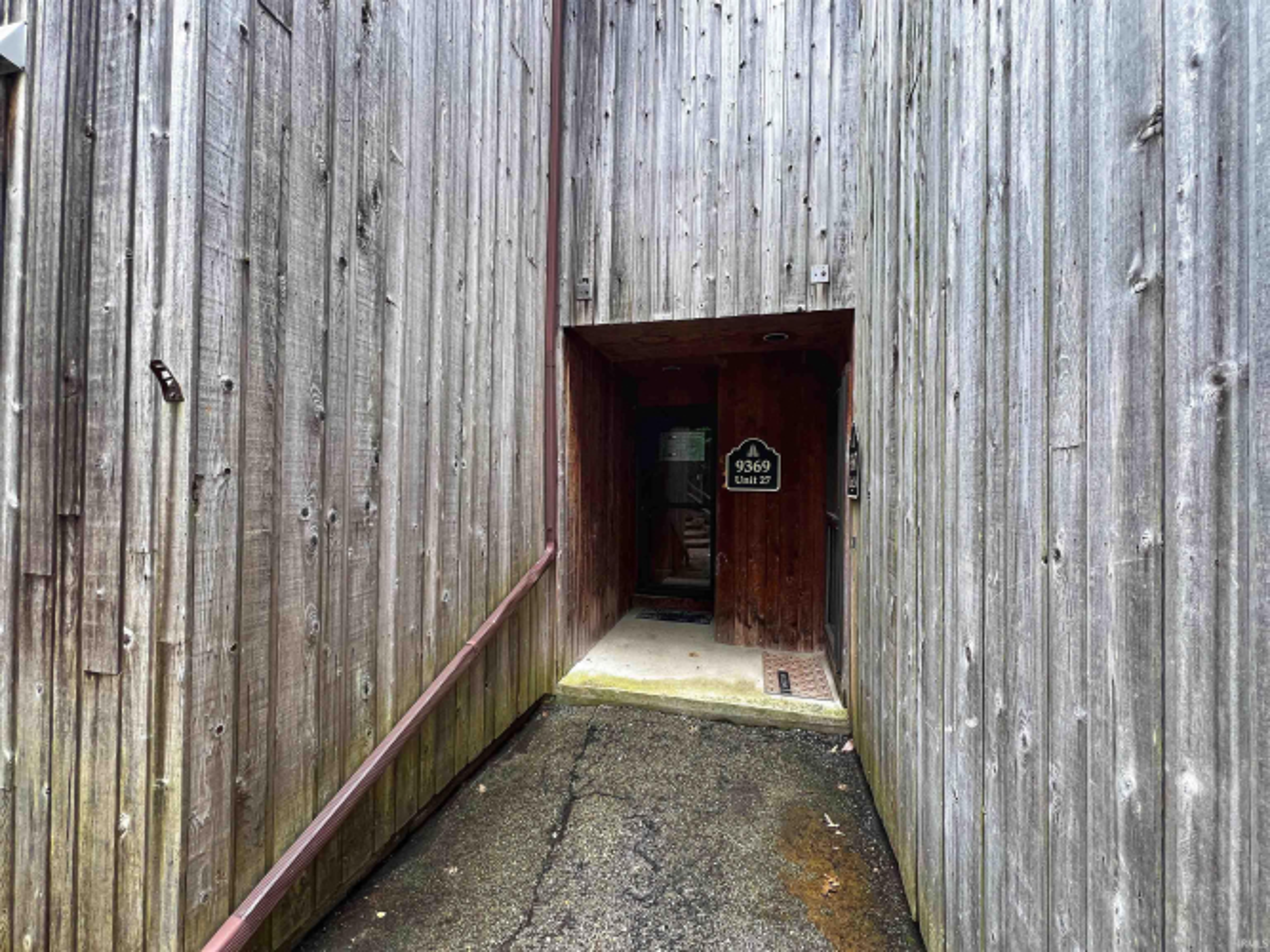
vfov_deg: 89.9
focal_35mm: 13
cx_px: 635
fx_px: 477
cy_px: 476
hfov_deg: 106.2
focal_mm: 1.57
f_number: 1.8
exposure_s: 1/99
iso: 64
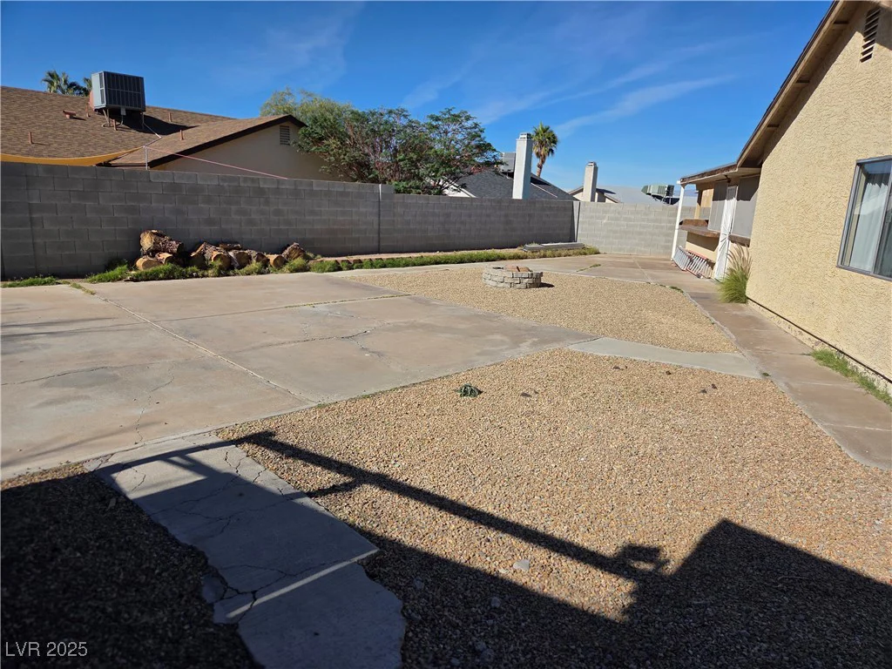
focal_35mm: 23
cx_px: 446
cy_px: 334
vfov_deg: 58.9
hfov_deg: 73.9
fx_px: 593
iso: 80
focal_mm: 5.4
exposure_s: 1/7328
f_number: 1.8
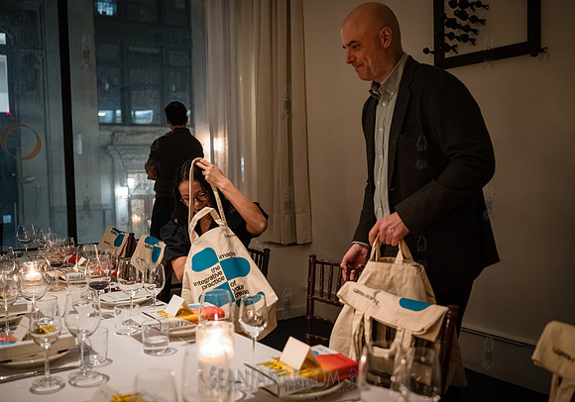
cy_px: 201
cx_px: 303
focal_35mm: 36
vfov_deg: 37.8
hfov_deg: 52.1
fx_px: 588
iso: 16000
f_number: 2.8
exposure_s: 1/160
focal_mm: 35
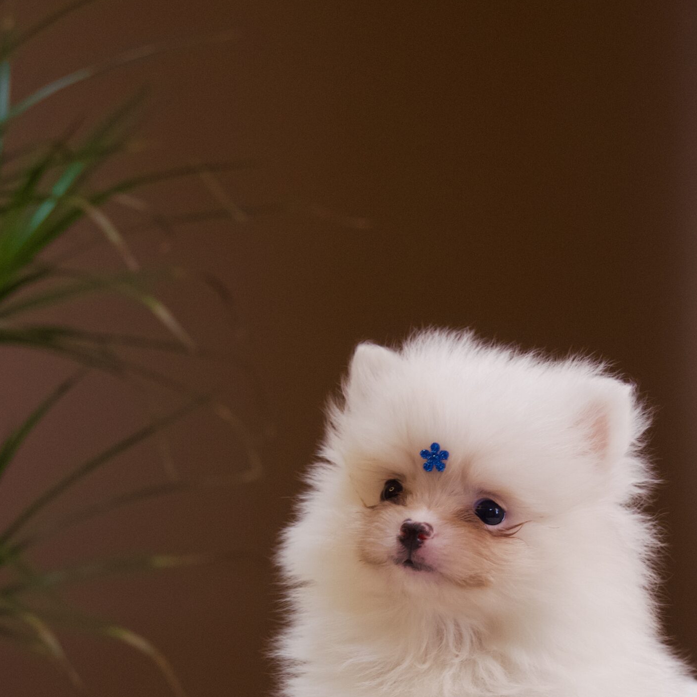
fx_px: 1621
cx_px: 400
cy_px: 545
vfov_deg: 23.9
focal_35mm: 71
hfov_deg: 24.2
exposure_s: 1/160
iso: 1600
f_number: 4.8
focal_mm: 30.5
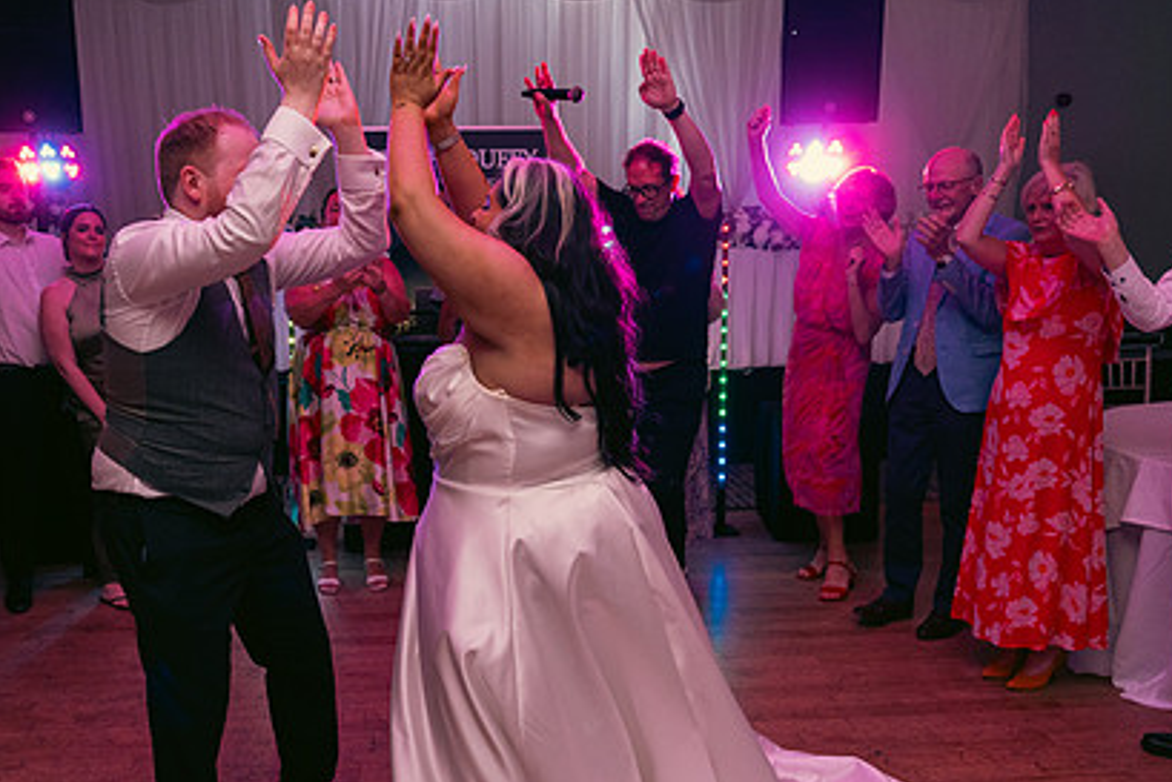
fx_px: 1107
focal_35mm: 34
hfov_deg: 55.5
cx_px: 484
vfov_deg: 38.9
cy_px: 428
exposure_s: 1/160
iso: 2500
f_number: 3.5
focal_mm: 24
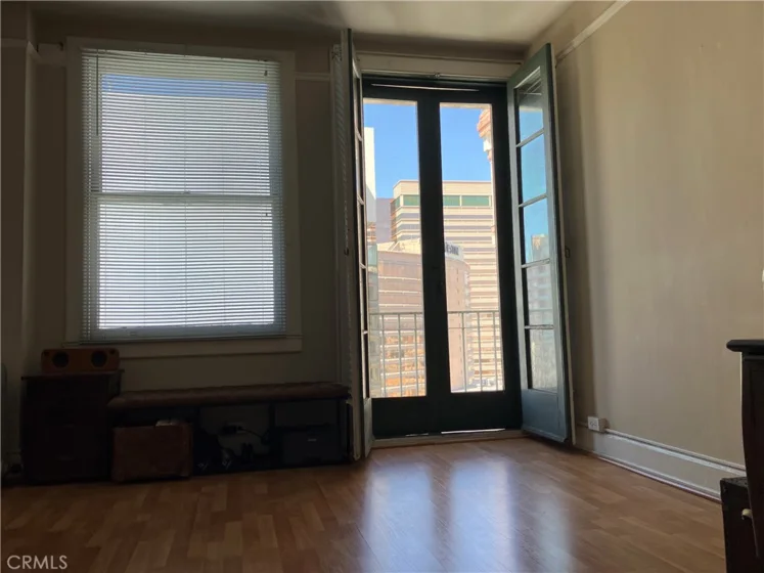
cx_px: 382
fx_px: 618
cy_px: 286
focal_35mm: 28
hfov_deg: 63.5
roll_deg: +0.8
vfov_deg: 49.7
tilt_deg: +5.1
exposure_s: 1/191
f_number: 1.8
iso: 25
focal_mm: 3.99
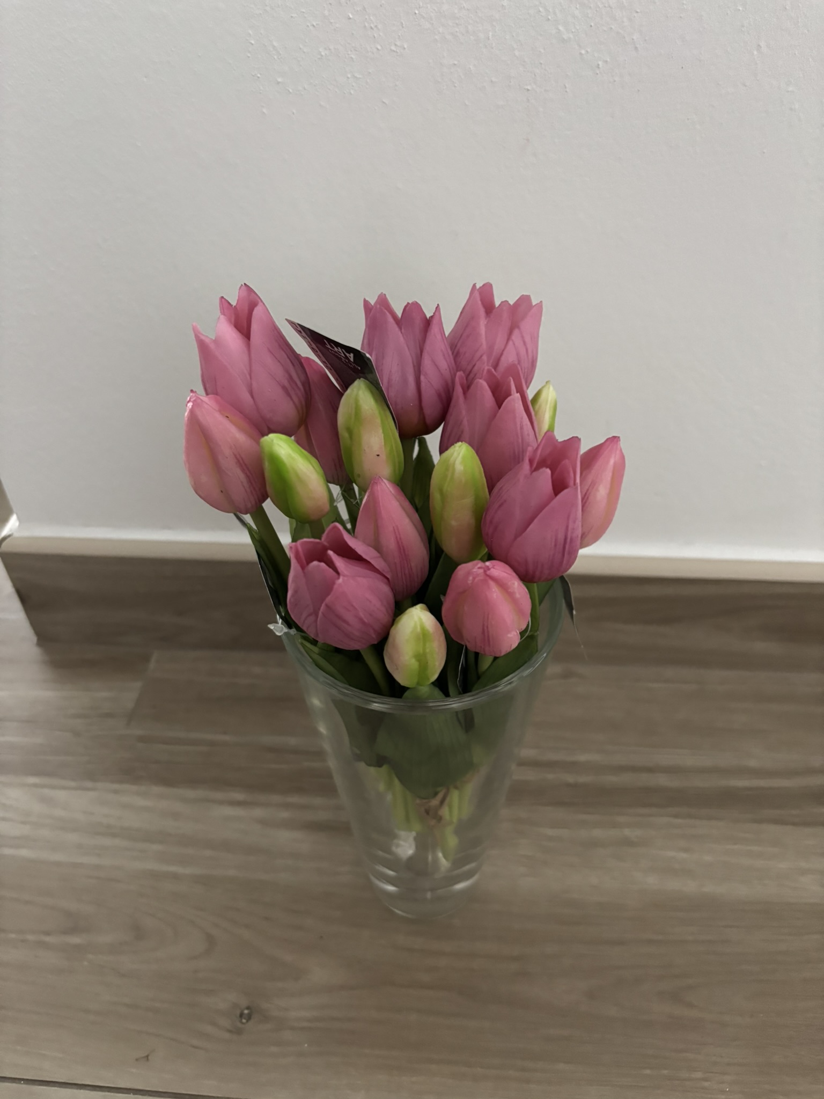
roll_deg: +0.7
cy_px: 550
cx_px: 412
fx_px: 825
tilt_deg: -41.7
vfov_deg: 67.3
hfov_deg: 53.1
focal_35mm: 26
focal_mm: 5.96
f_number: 1.6
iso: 640
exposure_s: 1/35
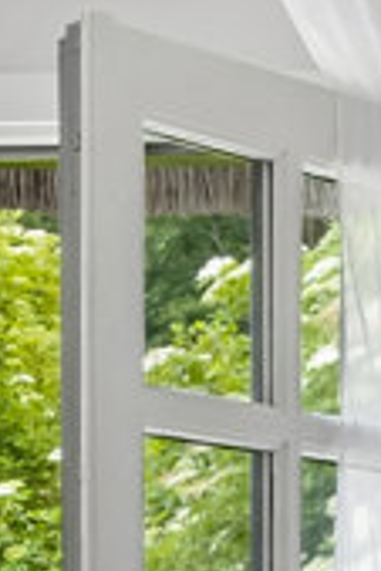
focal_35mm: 213
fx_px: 3374
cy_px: 939
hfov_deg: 6.4
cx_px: -219
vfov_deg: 9.3
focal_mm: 20
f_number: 8
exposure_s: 1/2.5
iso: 200
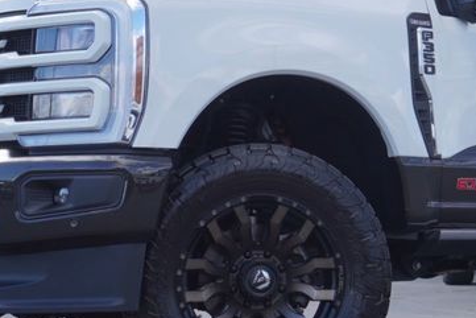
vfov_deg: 12.7
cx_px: 390
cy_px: -5
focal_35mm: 106
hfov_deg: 19.0
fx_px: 1408
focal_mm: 25
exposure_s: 1/160
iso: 100
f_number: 7.1
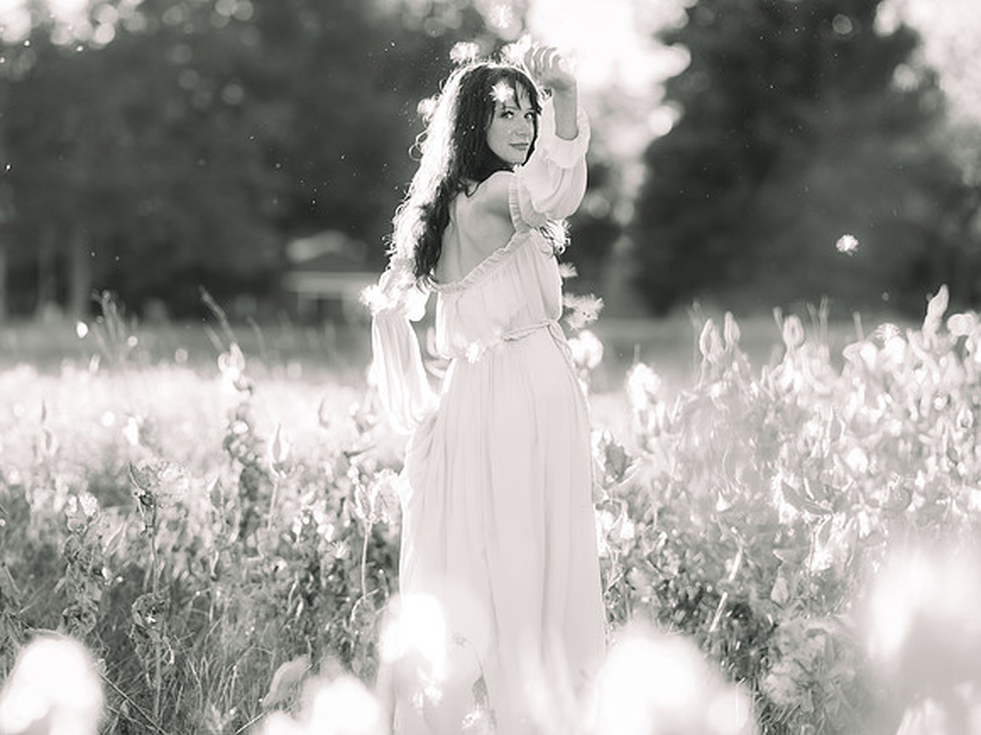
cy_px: 368
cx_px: 490
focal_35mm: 216
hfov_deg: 9.1
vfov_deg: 6.9
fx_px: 6134
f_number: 4
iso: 160
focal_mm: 200
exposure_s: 1/125
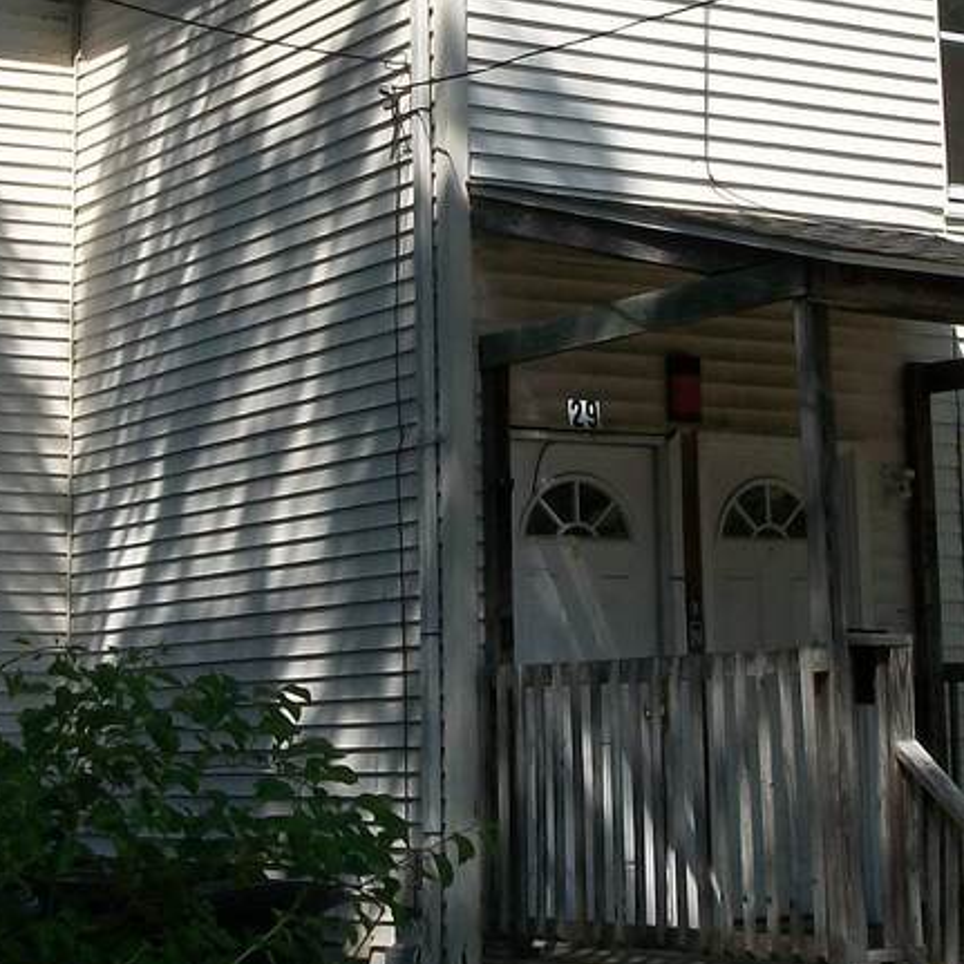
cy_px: 210
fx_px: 2647
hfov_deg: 20.6
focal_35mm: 84
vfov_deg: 20.4
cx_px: 485
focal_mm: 5.7
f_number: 5.5
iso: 80
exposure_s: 1/400
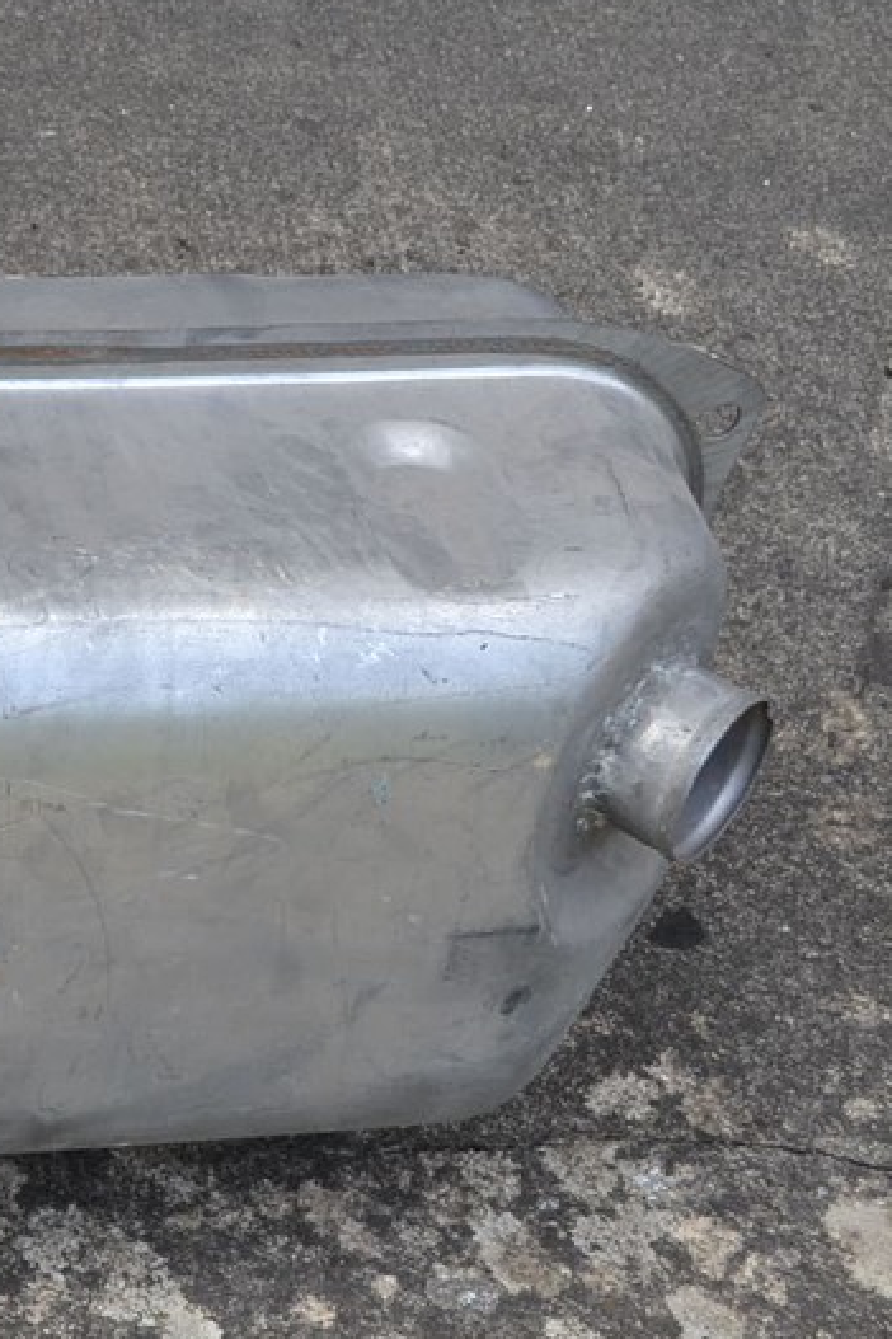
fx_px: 3719
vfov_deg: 20.4
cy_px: 582
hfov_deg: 12.6
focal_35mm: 100
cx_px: -679
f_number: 5.6
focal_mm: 26
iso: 160
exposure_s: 1/125
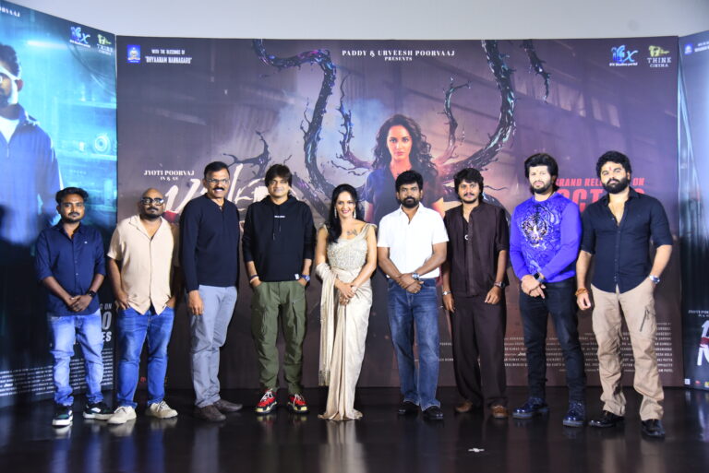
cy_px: 236
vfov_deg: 33.4
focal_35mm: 40
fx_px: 788
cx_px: 354
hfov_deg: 48.4
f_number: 4
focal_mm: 40
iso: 1600
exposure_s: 1/125
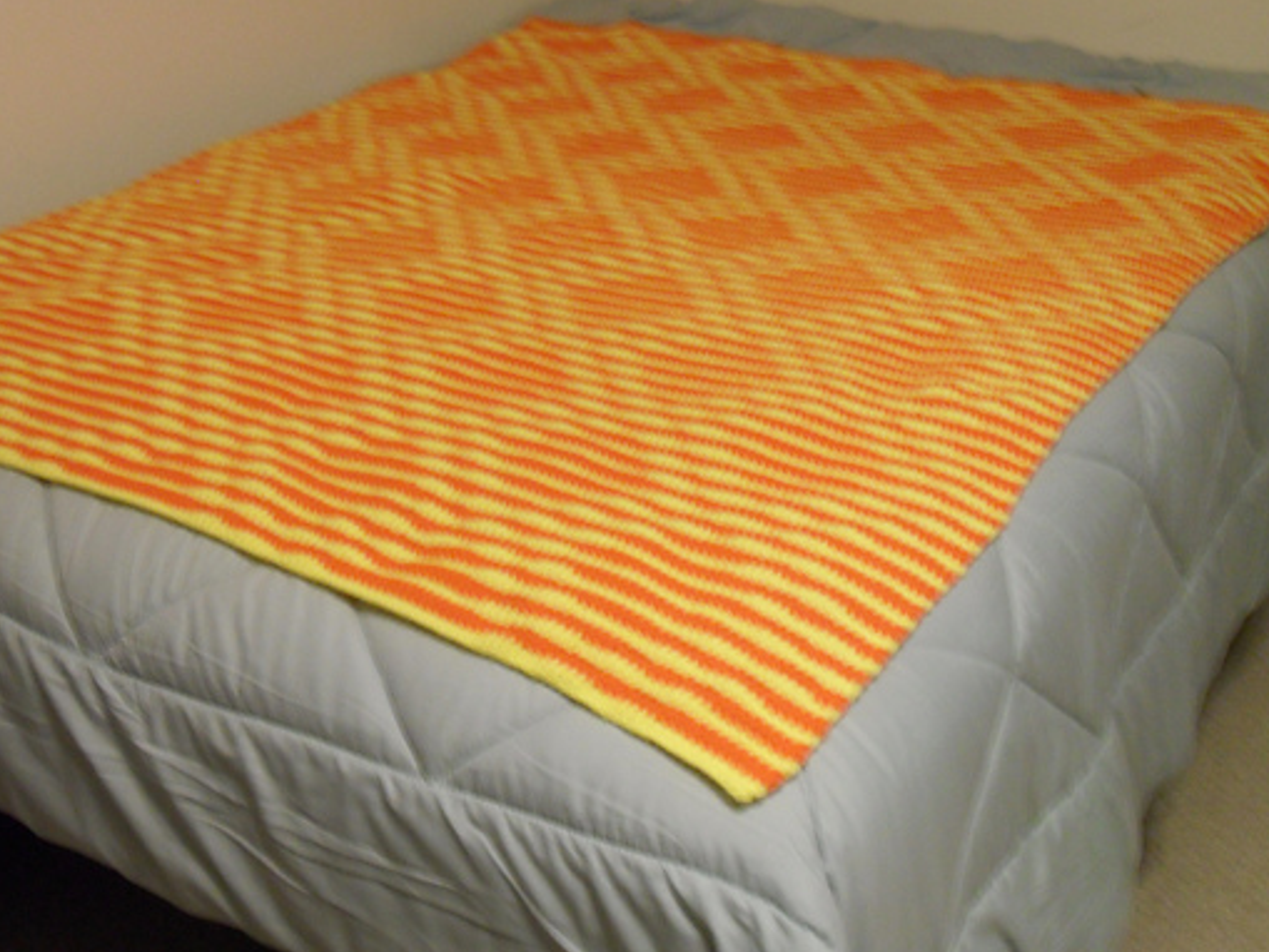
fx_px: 1613
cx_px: 548
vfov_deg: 32.9
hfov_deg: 42.8
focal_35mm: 44
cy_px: 454
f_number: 2.8
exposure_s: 1/15
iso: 200
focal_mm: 6.2
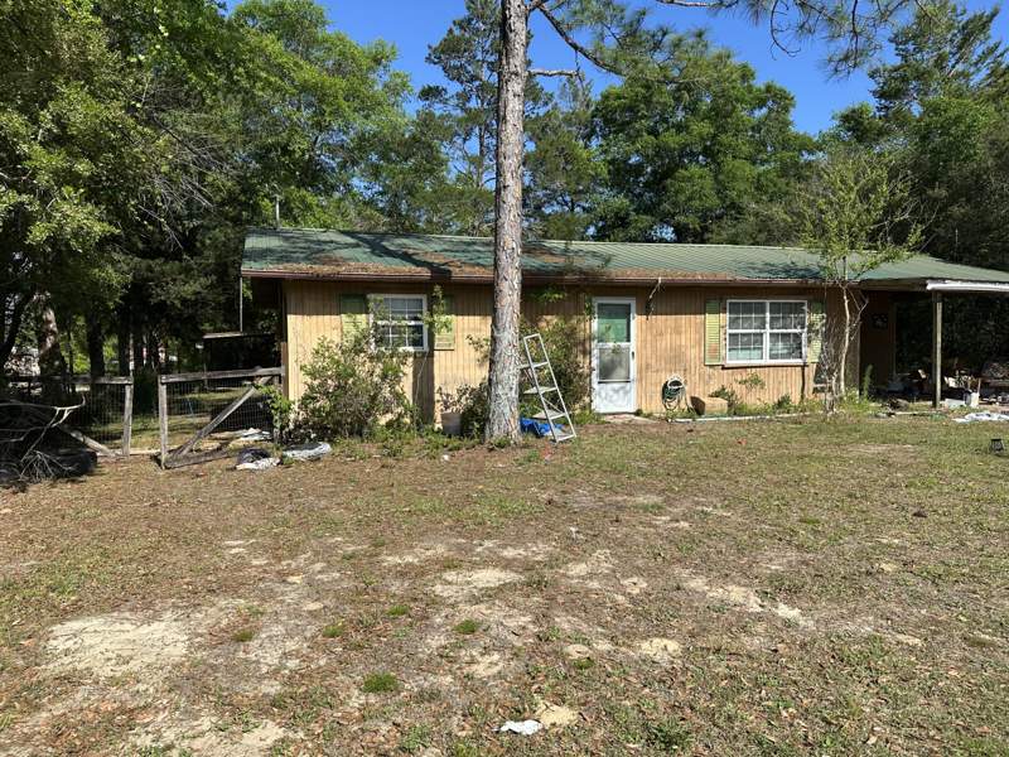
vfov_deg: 56.8
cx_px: 504
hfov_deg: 71.6
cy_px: 378
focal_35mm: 24
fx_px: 700
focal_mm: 6.86
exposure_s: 1/3597
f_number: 1.78
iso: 80
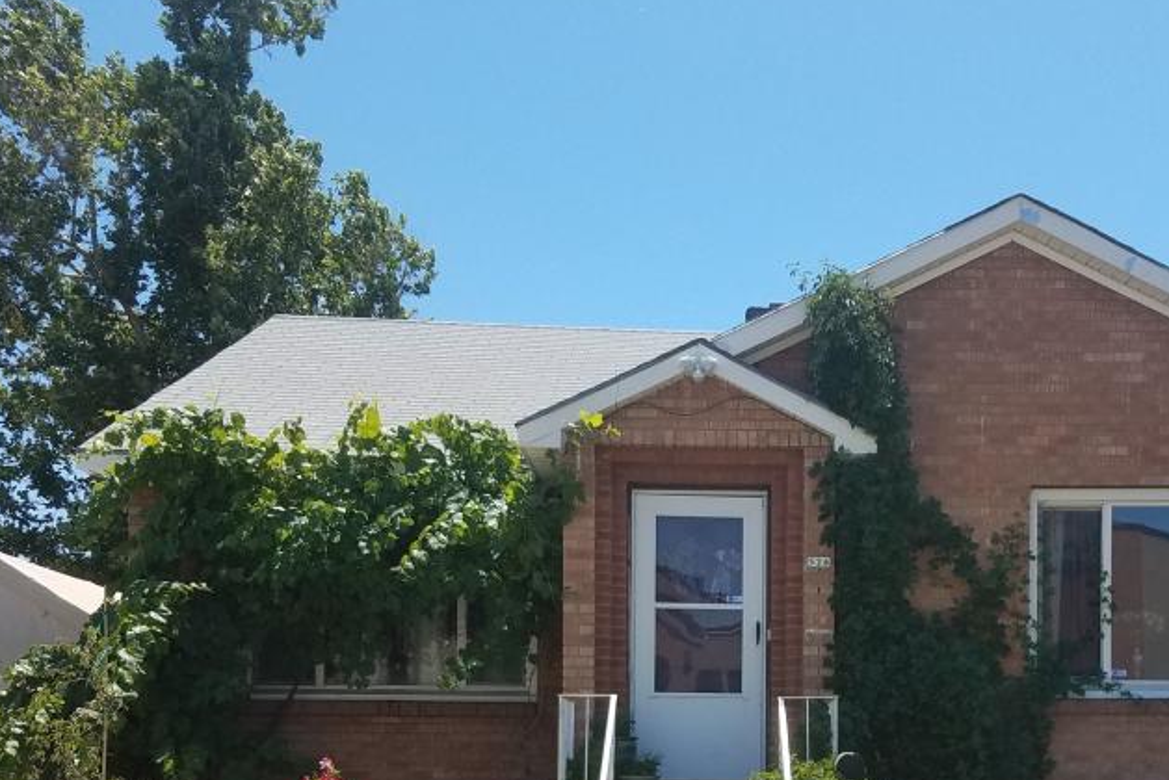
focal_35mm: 44
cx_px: 788
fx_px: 1429
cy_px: 689
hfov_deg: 43.8
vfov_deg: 29.4
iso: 40
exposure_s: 1/1608
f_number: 1.7
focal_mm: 4.2
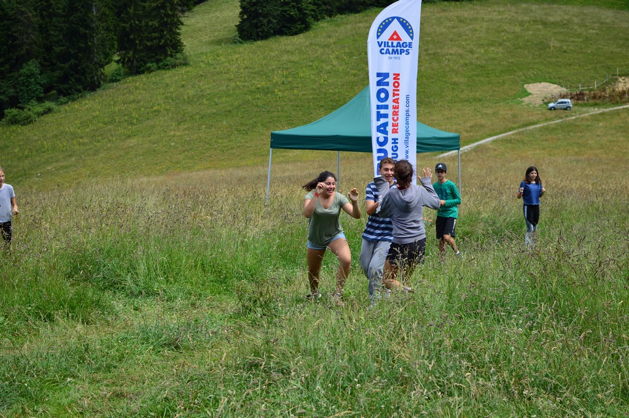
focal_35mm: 52
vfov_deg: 25.7
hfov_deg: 37.9
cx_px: 314
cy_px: 209
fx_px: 917
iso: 100
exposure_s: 1/2000
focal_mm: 35
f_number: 2.5
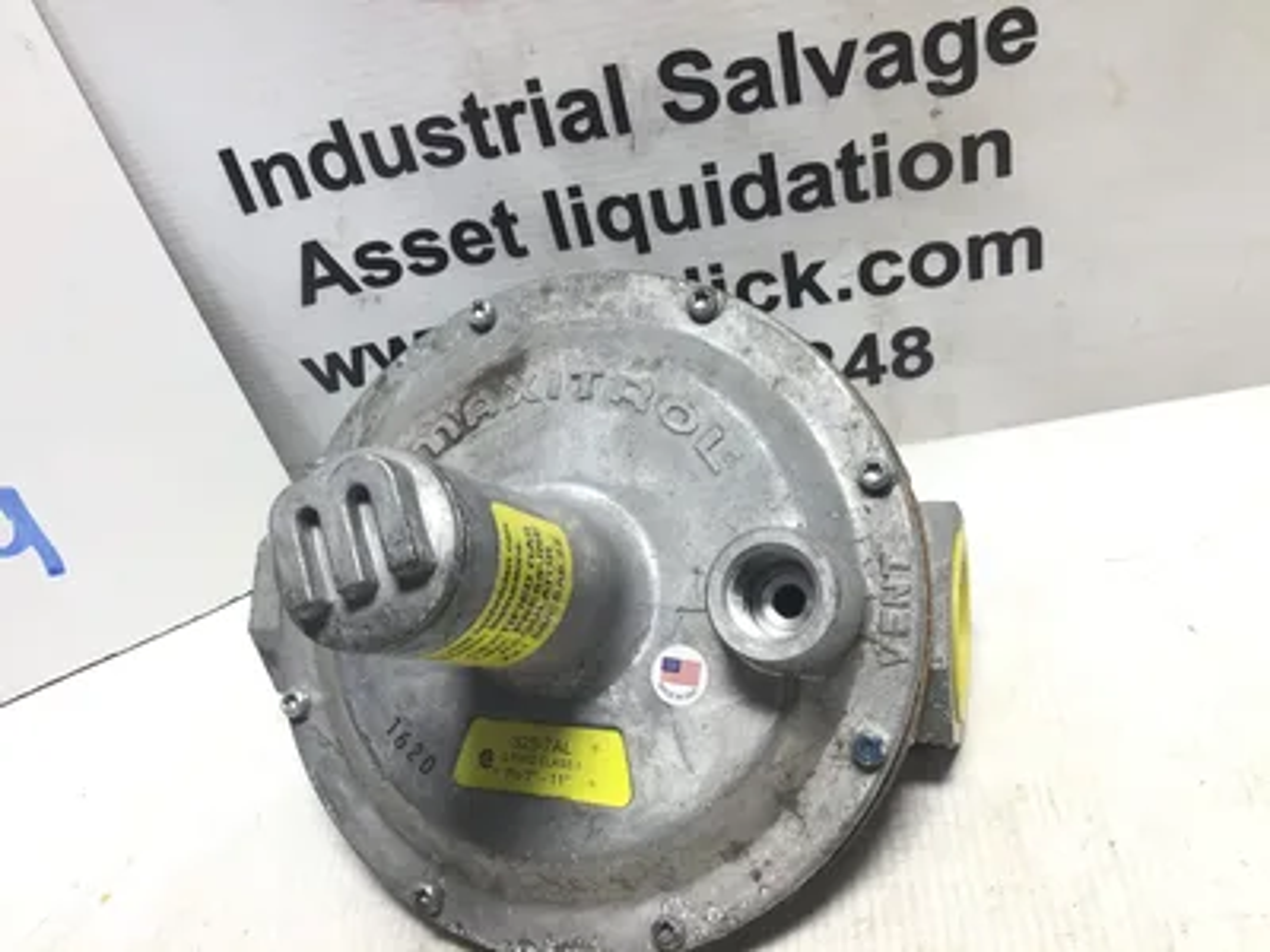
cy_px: 476
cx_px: 635
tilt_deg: -37.2
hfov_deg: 58.4
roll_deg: +14.2
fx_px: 1137
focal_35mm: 31
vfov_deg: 45.4
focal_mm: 3.3
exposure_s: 1/120
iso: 32
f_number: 2.4
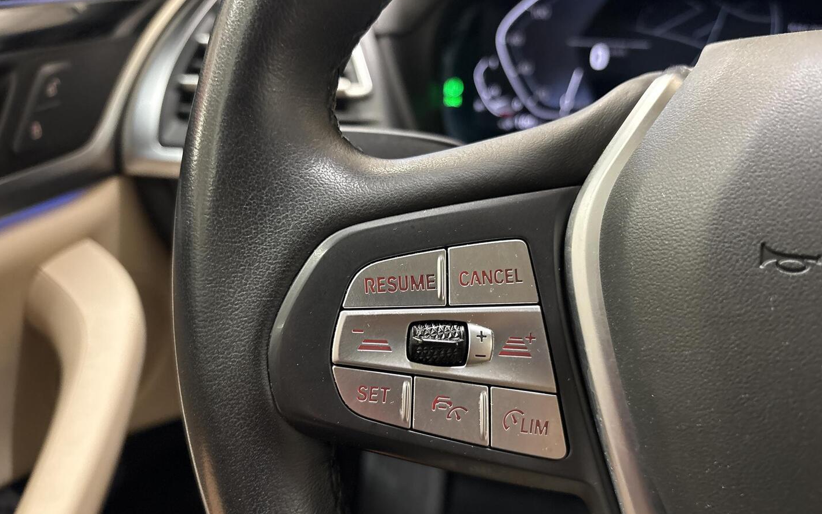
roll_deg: +0.3
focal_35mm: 28
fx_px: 627
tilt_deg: -26.9
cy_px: 267
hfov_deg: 66.5
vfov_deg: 44.5
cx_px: 416
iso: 500
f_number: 1.6
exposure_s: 1/25
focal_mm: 5.96
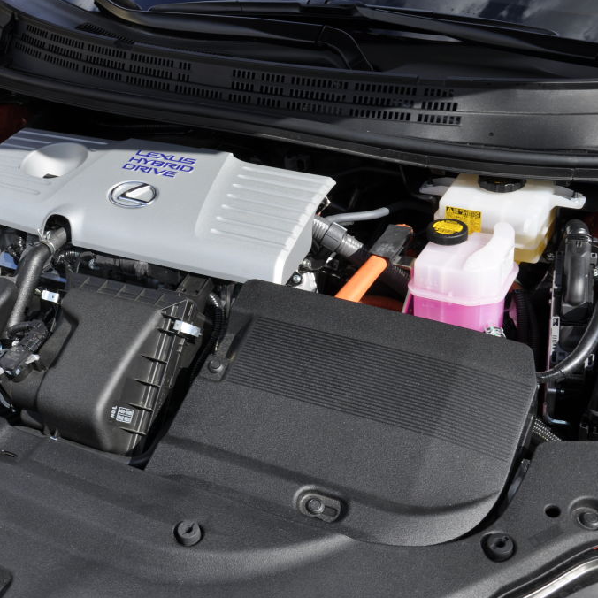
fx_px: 1055
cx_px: 169
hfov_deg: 31.2
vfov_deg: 31.6
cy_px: 298
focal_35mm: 54
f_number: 13
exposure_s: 1/160
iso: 200
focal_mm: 28
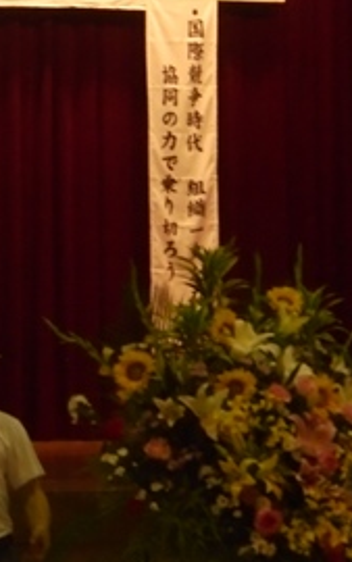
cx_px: -181
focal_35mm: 236
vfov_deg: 8.9
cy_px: 133
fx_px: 3619
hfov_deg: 5.5
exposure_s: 1/60
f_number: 4.7
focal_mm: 16.9
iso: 400
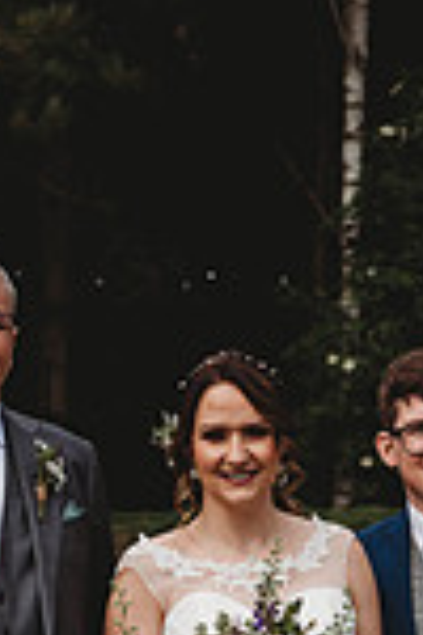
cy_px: 944
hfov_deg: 7.9
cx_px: 300
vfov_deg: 11.3
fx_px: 3067
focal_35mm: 174
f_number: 4.5
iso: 200
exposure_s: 1/1600
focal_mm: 58
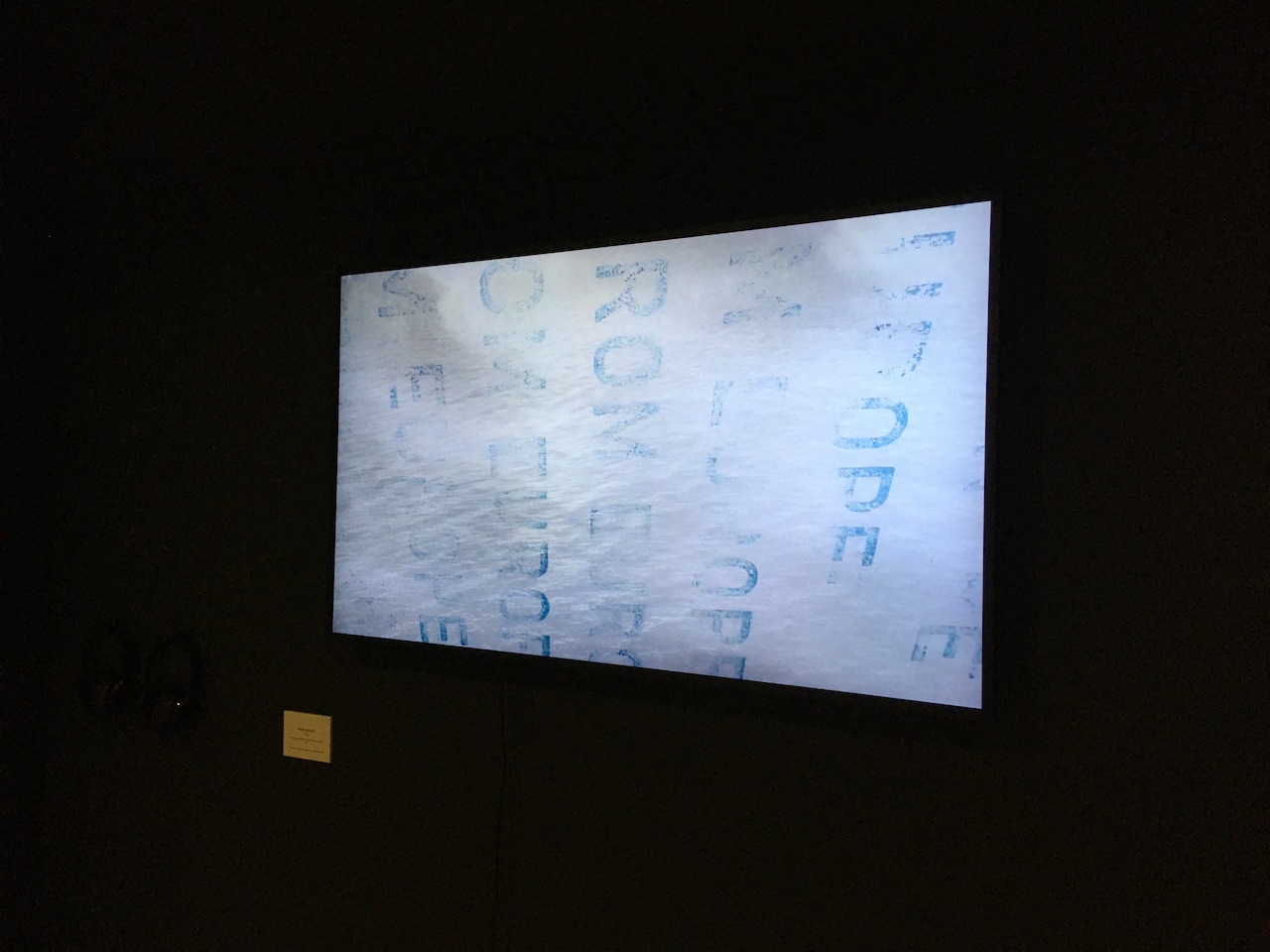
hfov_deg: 61.7
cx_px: 635
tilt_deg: +0.0
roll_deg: -1.3
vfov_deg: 48.2
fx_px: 1064
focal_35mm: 29
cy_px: 476
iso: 64
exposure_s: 1/33
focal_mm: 4.15
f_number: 2.2
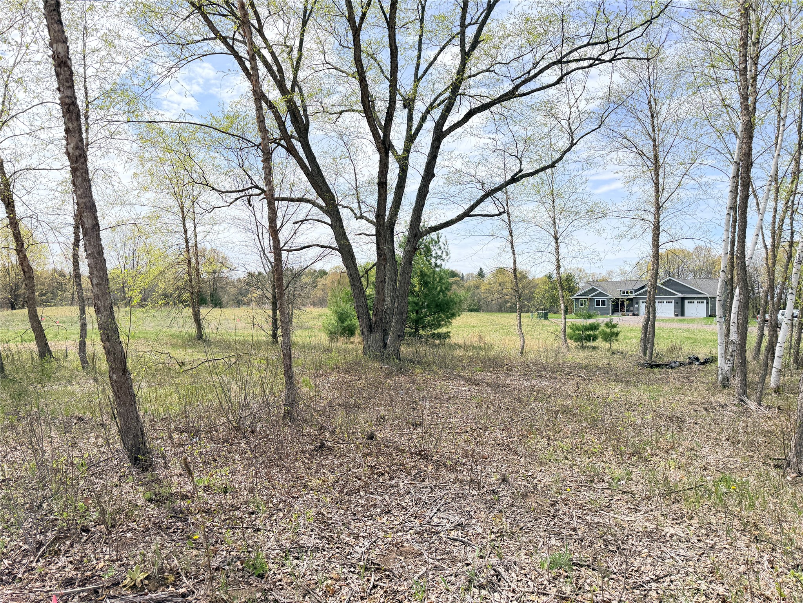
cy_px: 302
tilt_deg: +1.0
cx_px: 402
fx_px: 557
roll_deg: -1.5
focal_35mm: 24
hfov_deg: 71.6
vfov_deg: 56.8
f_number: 1.78
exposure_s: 1/2801
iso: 100
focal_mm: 6.76
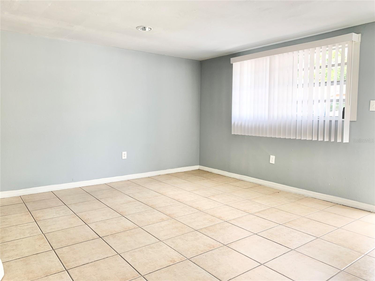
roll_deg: +0.3
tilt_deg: -6.0
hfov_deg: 67.3
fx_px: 282
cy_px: 140
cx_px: 188
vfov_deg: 53.1
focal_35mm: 26
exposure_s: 1/121
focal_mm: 4.25
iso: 50
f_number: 1.8
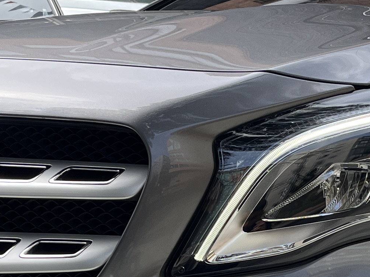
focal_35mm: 105
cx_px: 248
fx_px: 1123
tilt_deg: -4.1
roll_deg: -1.1
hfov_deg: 18.7
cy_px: 255
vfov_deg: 14.0
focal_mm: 5.1
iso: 50
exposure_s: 1/1199
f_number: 1.6
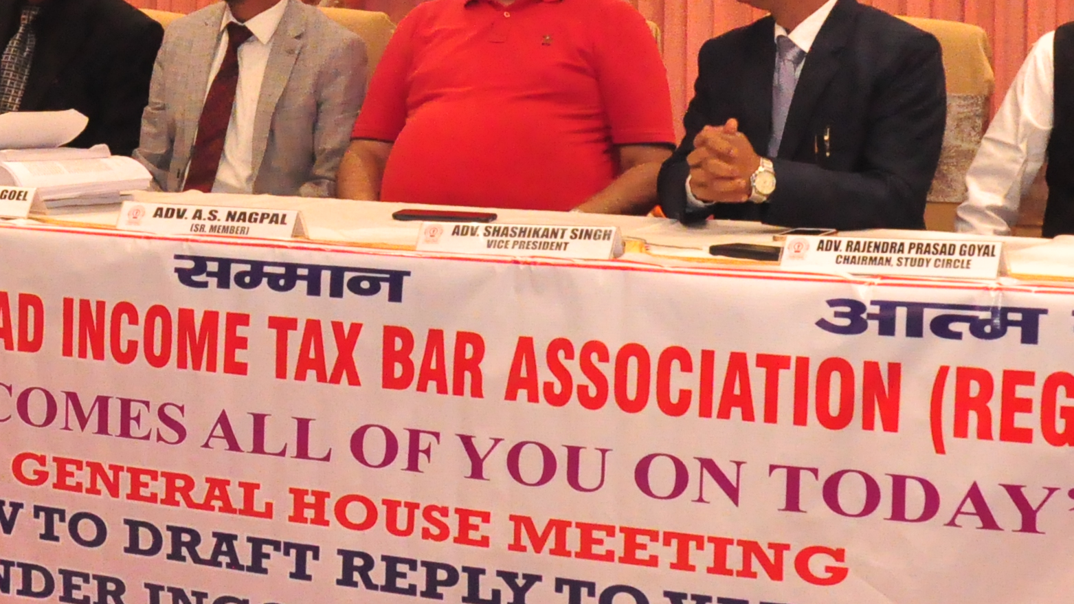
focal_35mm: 90
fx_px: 2575
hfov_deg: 23.4
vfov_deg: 13.3
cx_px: 353
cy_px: 51
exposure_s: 1/100
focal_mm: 21
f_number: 5.6
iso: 3200
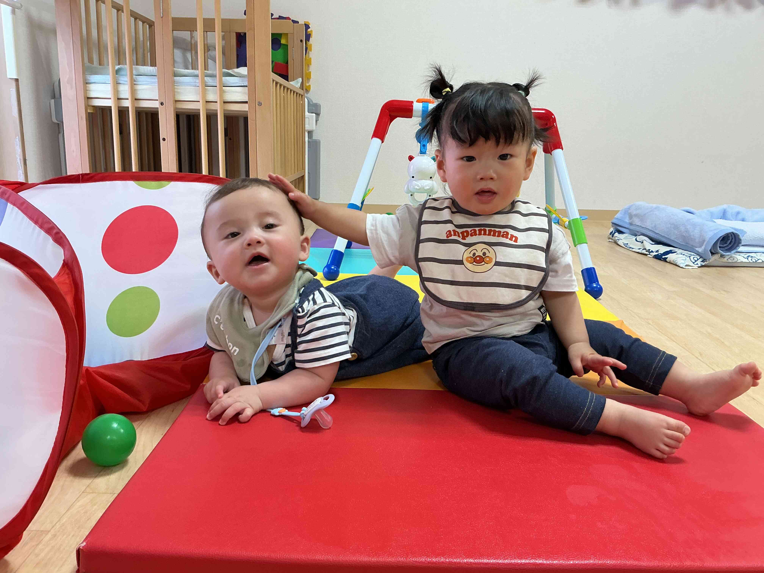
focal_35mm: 29
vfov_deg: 48.2
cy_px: 286
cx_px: 382
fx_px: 640
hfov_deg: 61.7
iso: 64
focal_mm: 3
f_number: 1.8
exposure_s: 1/120
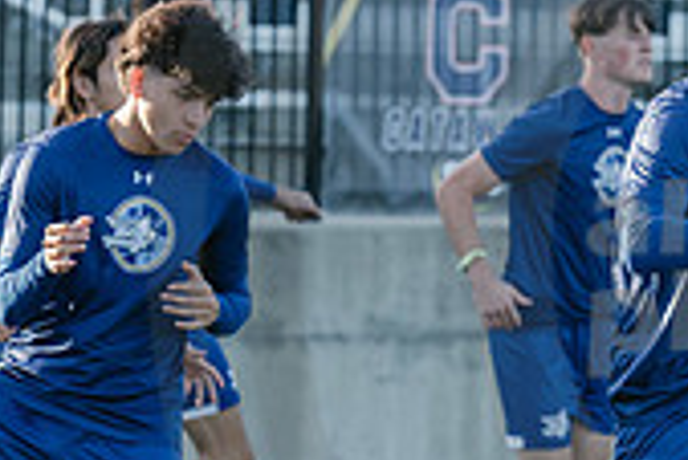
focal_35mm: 532
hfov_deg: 3.9
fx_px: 10176
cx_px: 871
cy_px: 263
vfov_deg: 2.6
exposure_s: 1/1600
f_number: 4
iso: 1250
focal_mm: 155
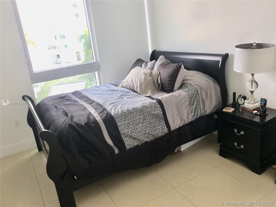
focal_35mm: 29
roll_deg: +6.9
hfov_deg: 61.7
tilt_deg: -17.2
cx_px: 138
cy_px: 104
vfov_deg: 48.2
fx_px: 231
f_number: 2.2
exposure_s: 1/50
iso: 25
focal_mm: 4.15
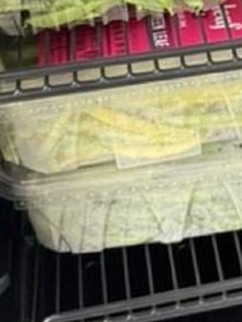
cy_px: -51
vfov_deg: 16.9
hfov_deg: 12.9
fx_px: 1043
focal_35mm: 112
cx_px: 296
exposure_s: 1/87
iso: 200
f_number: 1.78
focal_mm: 6.76
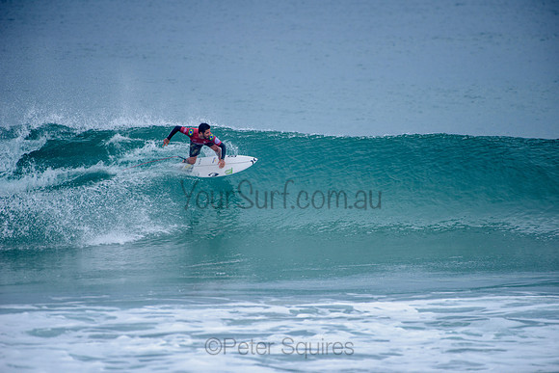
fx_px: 7765
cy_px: 186
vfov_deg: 2.8
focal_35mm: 500
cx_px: 280
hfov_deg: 4.1
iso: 280
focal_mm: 500
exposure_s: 1/1250
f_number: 5.6
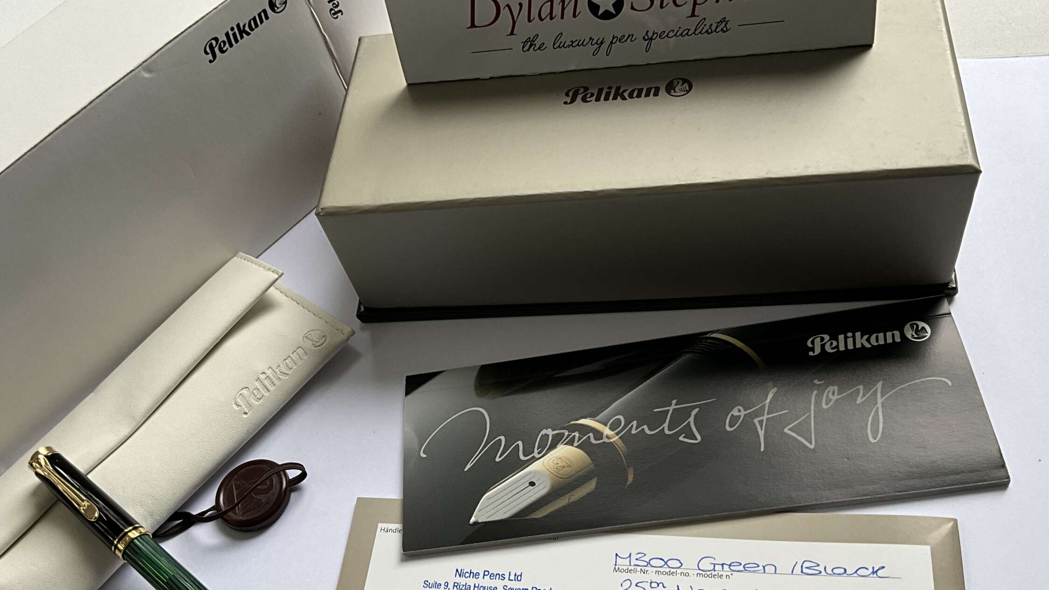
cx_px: 508
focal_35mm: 36
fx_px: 1001
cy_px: 379
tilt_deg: -55.9
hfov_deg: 55.3
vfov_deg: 32.6
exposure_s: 1/122
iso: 50
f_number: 1.8
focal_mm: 3
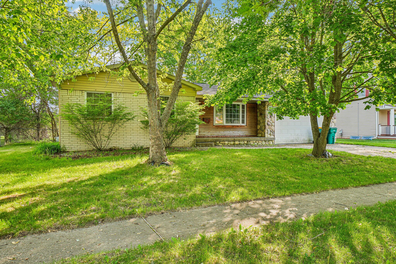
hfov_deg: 73.7
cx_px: 198
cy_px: 132
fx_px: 264
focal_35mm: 24
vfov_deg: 53.1
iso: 100
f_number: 8
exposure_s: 1/30
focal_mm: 16
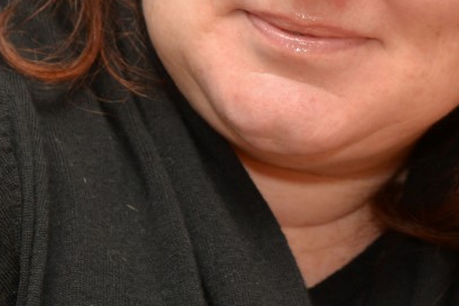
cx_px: 640
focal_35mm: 324
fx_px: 4129
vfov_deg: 4.2
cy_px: -46
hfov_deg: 6.3
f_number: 5.6
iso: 400
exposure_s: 1/200
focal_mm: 82
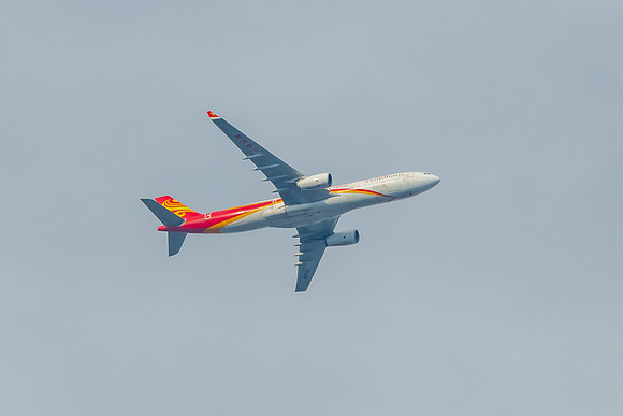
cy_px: 131
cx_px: 211
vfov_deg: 1.8
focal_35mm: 763
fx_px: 13198
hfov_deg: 2.7
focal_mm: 280
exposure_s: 1/1250
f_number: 14
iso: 800
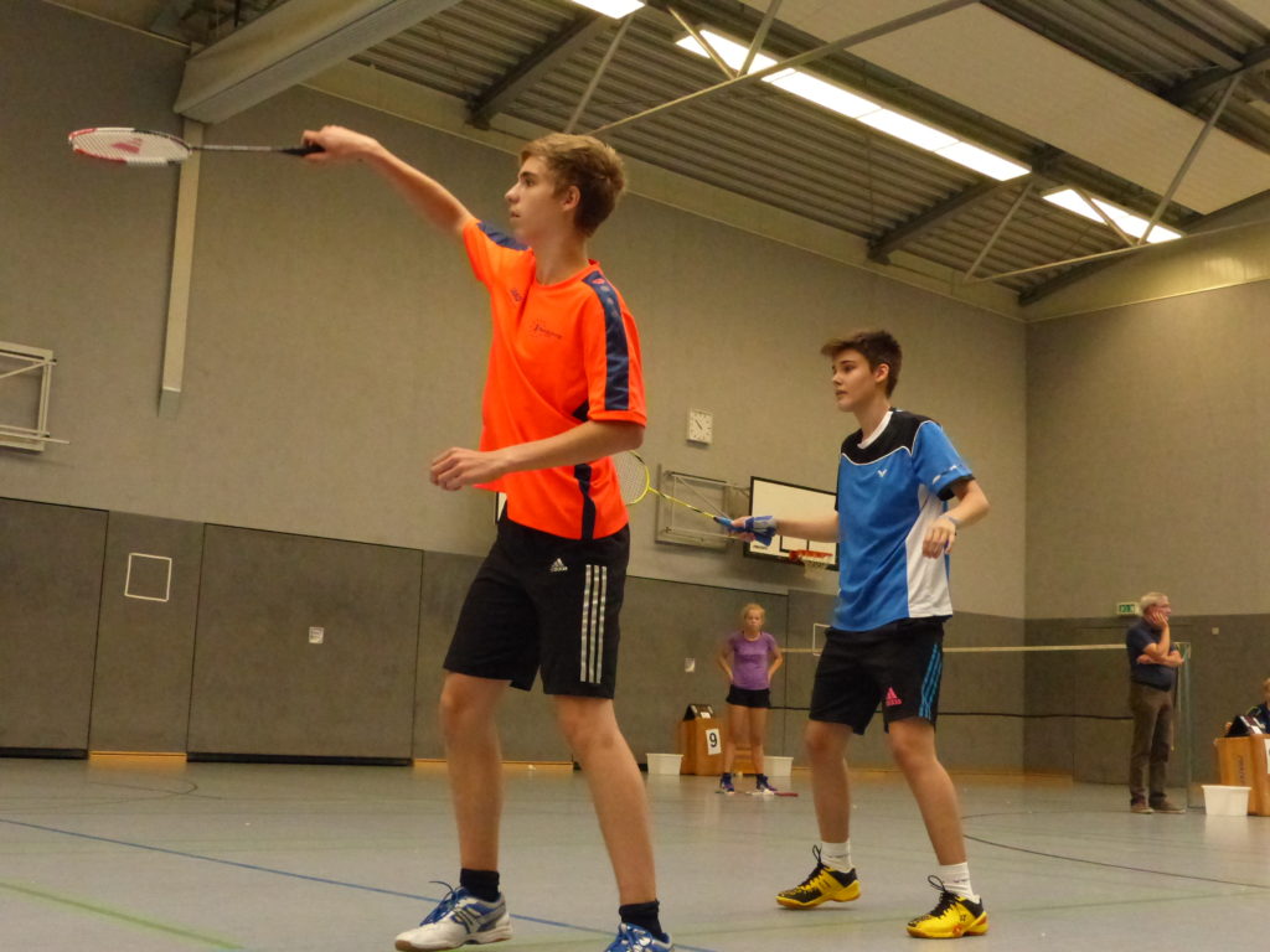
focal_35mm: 44
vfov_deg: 32.9
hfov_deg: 42.9
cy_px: 476
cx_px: 635
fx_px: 1614
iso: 1600
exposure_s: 1/250
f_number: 4
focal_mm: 7.8
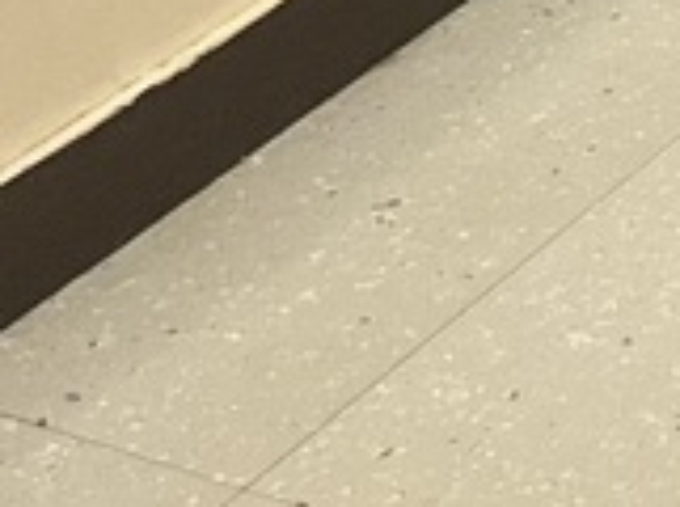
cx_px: 1554
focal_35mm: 185
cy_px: -562
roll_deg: -1.0
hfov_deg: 9.6
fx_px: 3626
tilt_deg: -20.4
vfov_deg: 7.6
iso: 160
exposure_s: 1/60
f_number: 1.8
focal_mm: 3
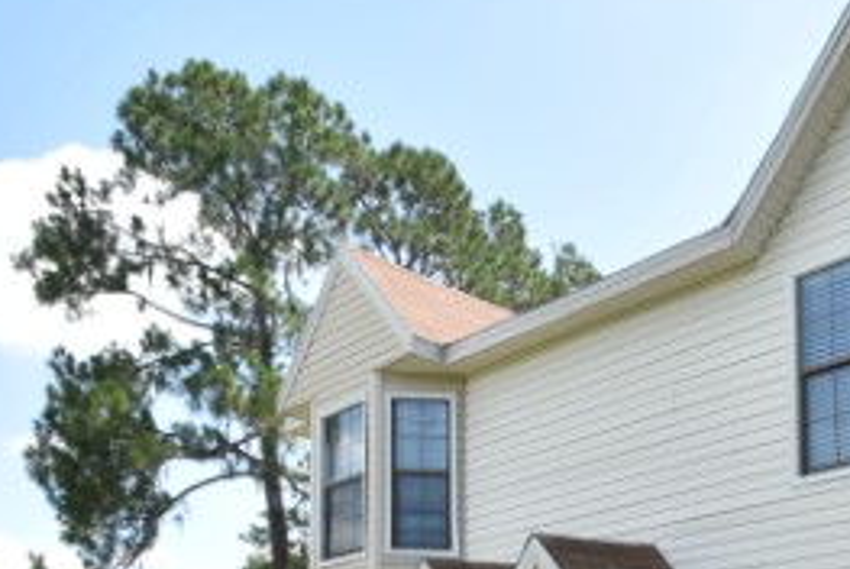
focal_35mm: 41
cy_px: 676
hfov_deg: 43.0
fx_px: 969
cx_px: 779
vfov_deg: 28.6
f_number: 3.5
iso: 800
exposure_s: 1/4000
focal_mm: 10
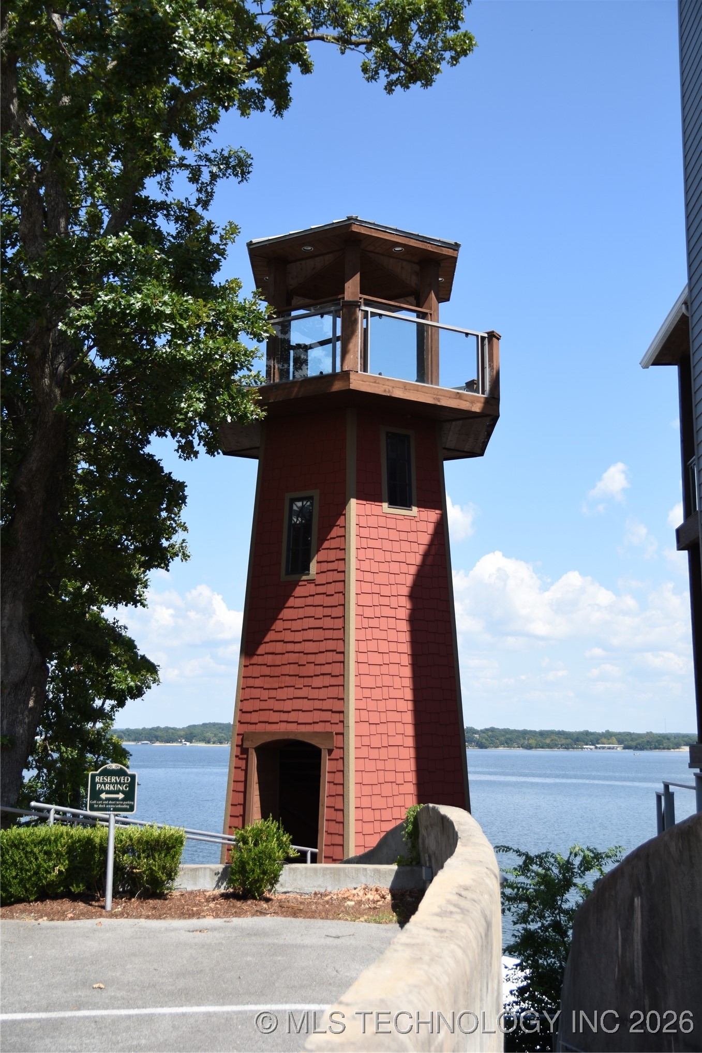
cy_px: 526
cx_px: 351
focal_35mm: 40
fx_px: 1185
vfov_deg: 47.9
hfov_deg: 33.0
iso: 100
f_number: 3.2
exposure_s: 1/1250
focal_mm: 27
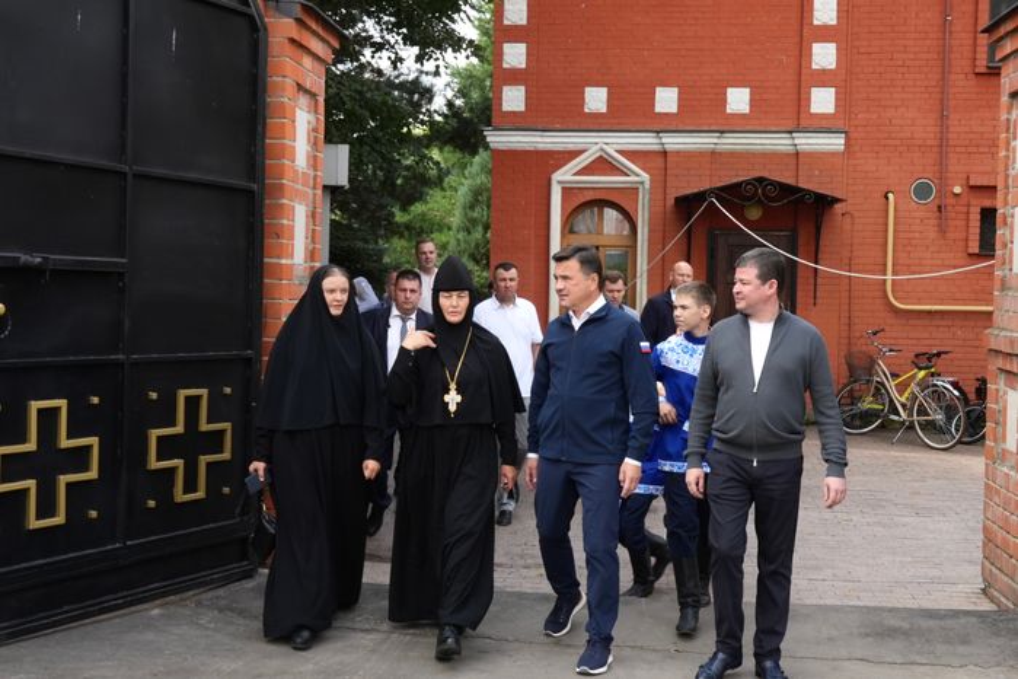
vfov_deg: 33.4
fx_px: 1131
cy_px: 340
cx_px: 509
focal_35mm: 40
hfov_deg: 48.5
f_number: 9
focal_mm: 27
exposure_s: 1/250
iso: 500
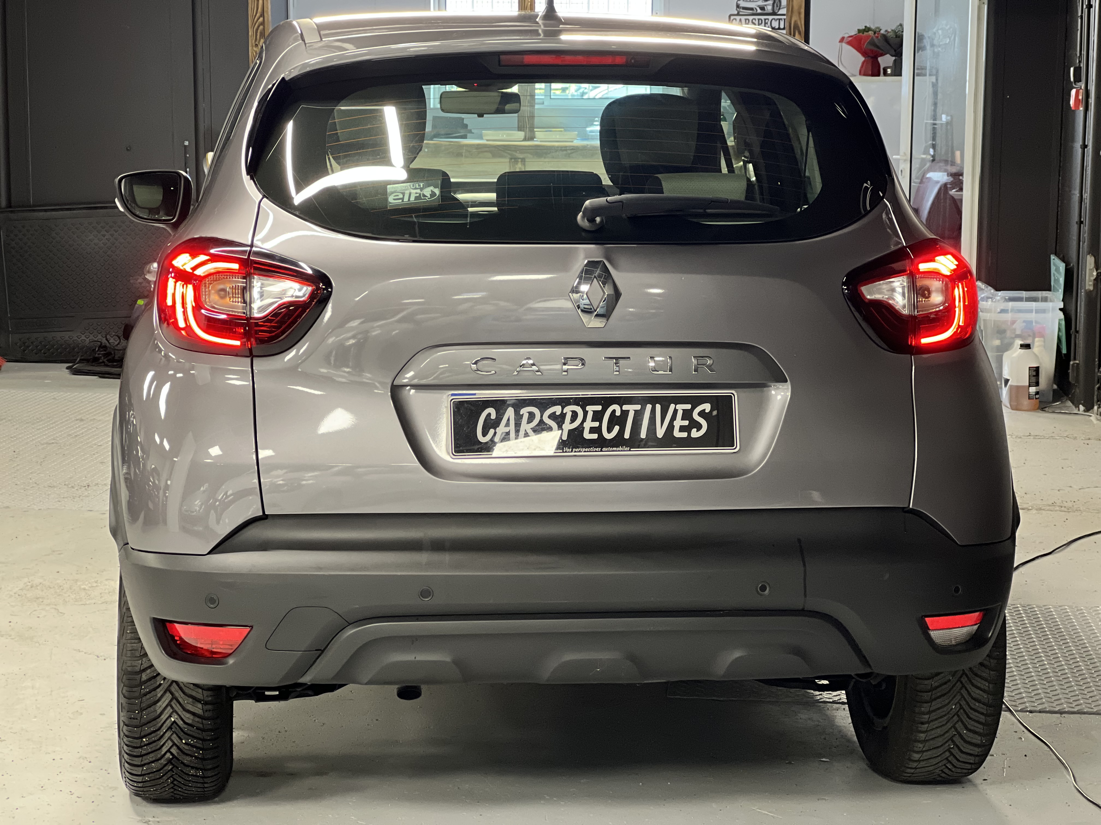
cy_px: 412
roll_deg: -0.6
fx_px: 2449
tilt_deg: -8.1
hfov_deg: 25.3
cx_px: 550
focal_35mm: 77
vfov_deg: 19.1
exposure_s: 1/25
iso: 400
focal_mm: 9
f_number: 2.8
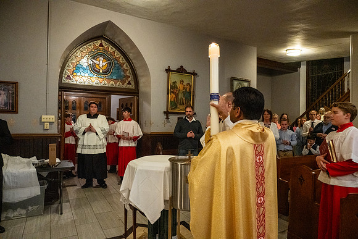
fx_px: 239
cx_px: 179
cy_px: 120
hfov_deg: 73.7
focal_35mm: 24
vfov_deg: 53.2
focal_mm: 24
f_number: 6.3
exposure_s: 1/60
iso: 5000
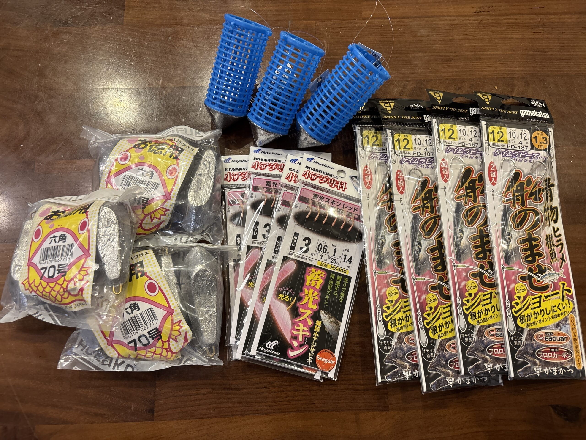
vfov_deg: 53.1
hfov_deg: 67.3
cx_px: 293
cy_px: 220
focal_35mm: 26
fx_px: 440
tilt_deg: -72.9
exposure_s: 1/60
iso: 125
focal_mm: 5.96
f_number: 1.6
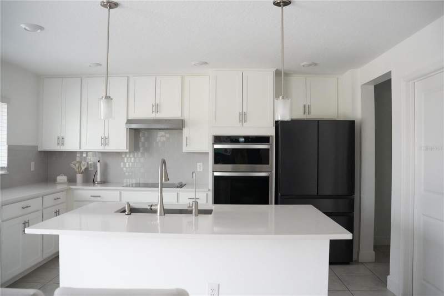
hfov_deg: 65.5
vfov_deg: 46.4
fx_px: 345
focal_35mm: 28
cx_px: 222
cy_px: 148
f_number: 5
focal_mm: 28
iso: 10000
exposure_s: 1/1000
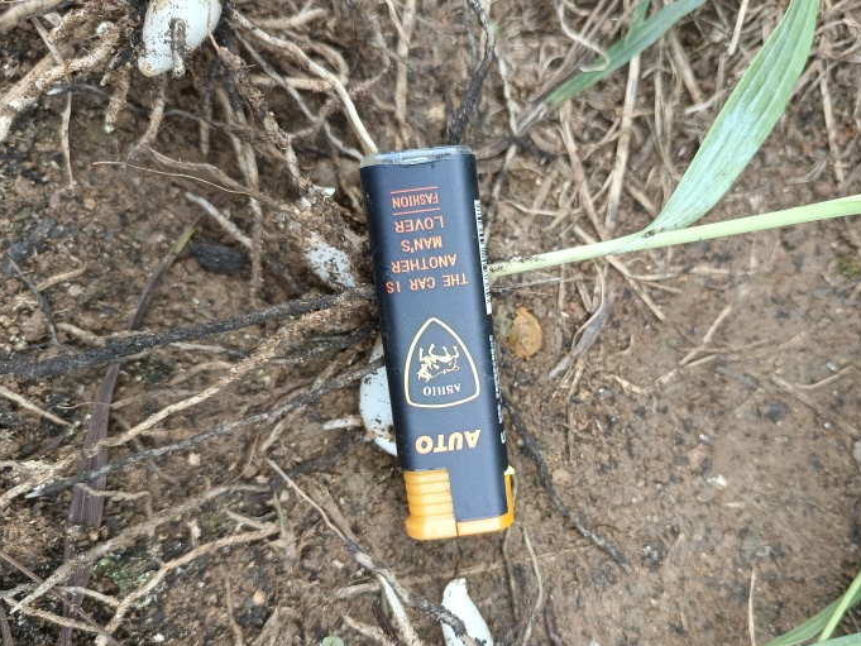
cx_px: 482
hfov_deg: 65.1
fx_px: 672
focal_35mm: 27
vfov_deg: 51.3
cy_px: 359
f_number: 1.88
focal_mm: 5.59
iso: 190
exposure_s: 1/100
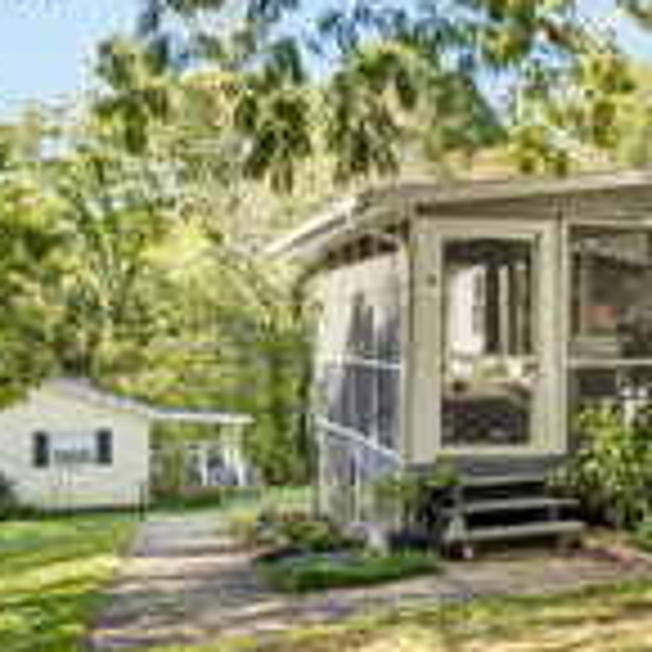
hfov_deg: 26.1
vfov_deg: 32.1
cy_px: 353
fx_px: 1132
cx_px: 904
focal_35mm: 53
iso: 100
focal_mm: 11.8
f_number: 8
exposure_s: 1/50
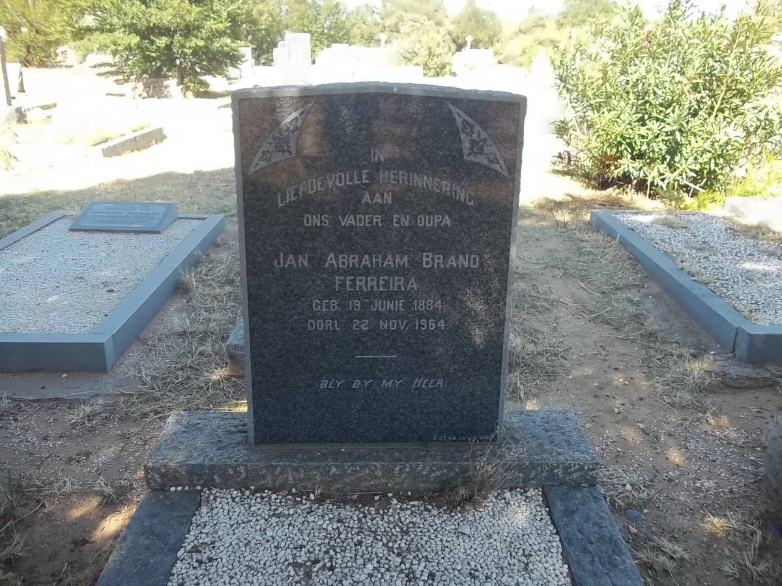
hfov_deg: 56.8
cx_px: 391
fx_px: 723
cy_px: 293
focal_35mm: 32
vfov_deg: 44.2
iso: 80
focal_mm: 5.7
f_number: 2.9
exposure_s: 1/200
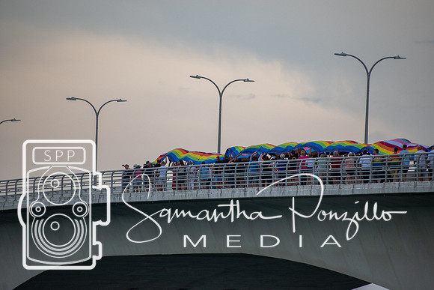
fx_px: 5426
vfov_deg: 3.1
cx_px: 217
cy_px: 145
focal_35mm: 450
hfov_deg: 4.6
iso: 500
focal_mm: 300
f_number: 6.3
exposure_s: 1/1000
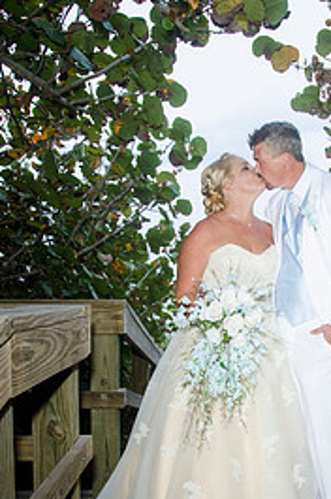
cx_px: 261
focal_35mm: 56
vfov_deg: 35.3
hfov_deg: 23.8
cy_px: 331
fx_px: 774
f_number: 5.6
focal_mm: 22
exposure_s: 1/25
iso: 400
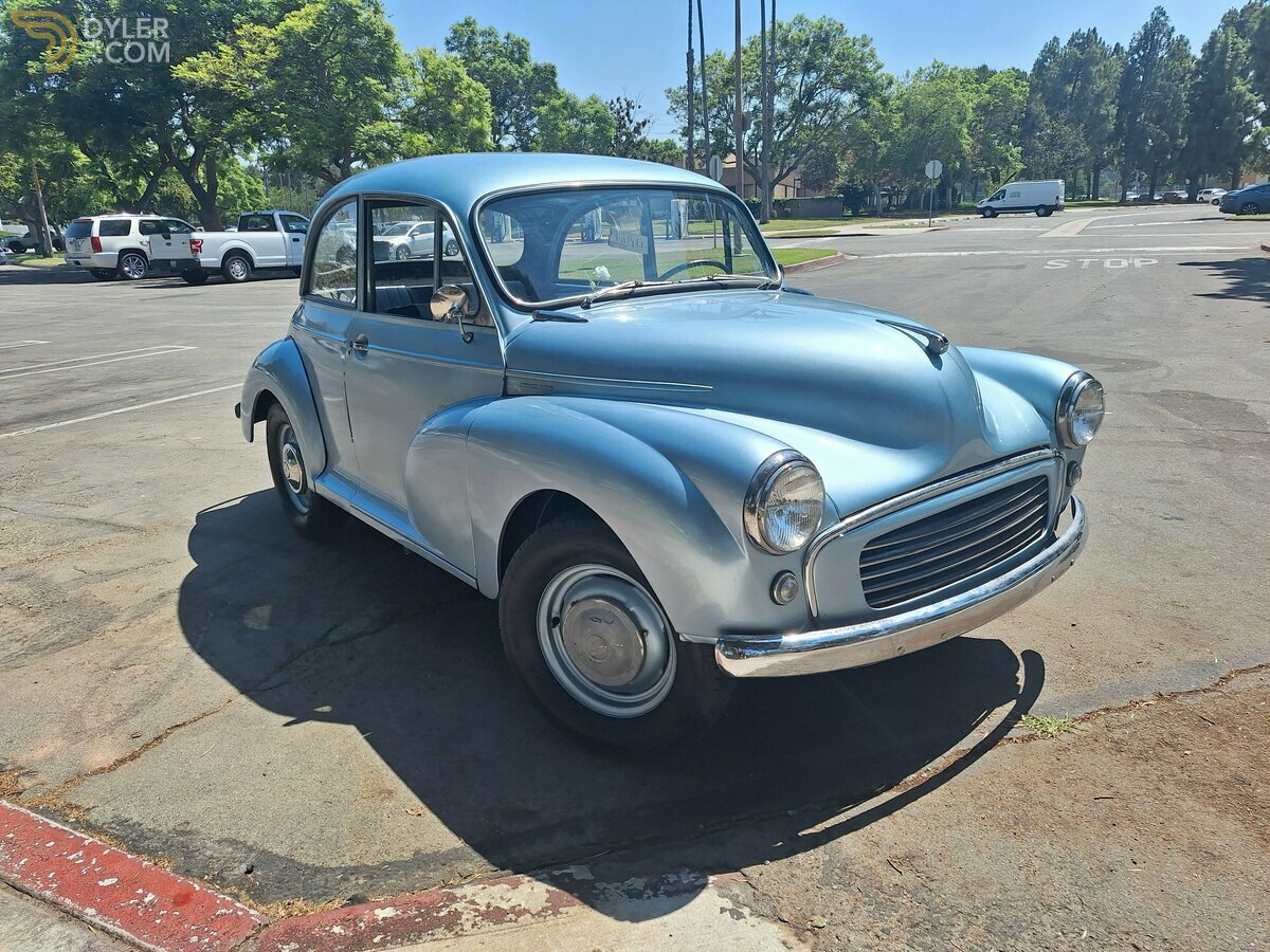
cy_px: 476
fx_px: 844
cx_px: 635
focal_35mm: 23
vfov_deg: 58.9
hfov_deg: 73.9
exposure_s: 1/3030
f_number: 1.8
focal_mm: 5.54
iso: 40
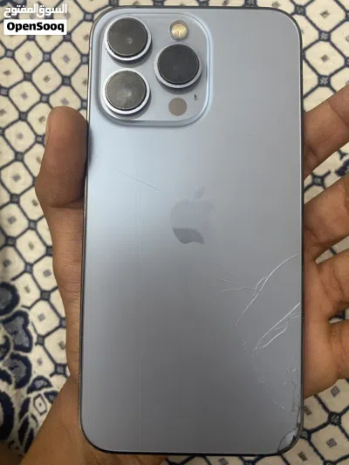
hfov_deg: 54.9
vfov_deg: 69.4
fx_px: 336
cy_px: 232
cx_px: 174
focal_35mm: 25
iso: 250
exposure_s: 1/50
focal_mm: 4.25
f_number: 1.8
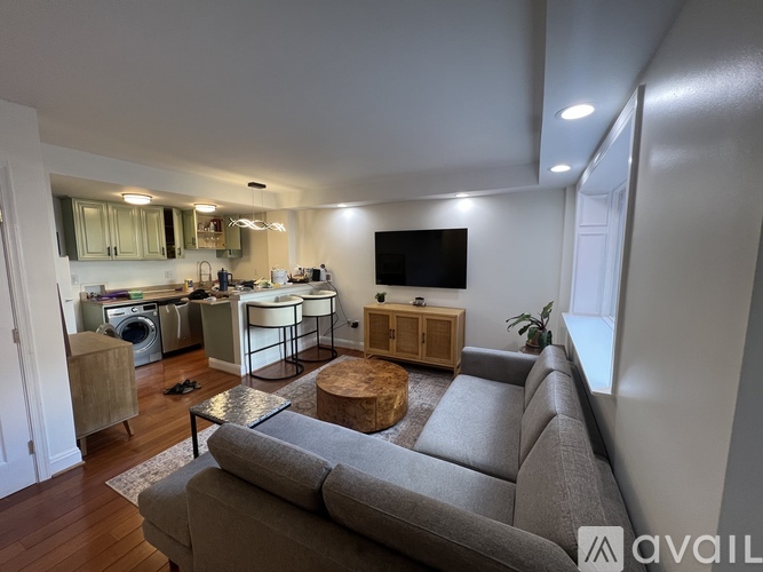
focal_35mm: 13
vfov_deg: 89.9
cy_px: 286
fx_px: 286
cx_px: 382
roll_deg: +0.2
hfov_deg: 106.2
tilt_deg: -7.1
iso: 125
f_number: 1.8
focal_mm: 1.57
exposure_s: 1/120
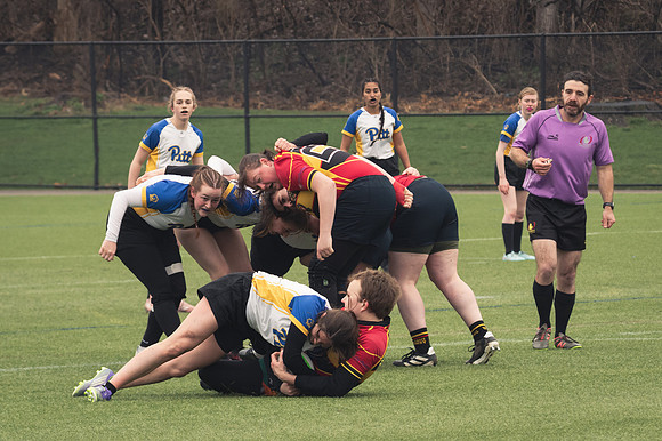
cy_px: 260
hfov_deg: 5.9
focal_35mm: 349
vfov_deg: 3.9
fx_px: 6410
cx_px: 285
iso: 1100
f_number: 6.3
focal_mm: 190
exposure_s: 1/800
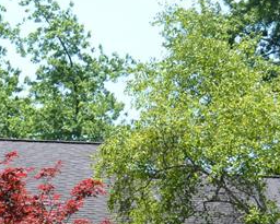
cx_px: -96
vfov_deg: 8.4
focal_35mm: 180
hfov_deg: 10.5
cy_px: 341
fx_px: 1492
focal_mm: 32
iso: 100
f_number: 7.1
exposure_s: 1/200
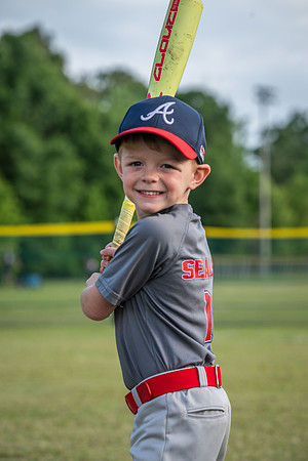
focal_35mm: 135
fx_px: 1732
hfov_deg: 10.2
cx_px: 154
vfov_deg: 15.2
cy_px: 230
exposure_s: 1/200
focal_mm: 135
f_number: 5.6
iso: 100
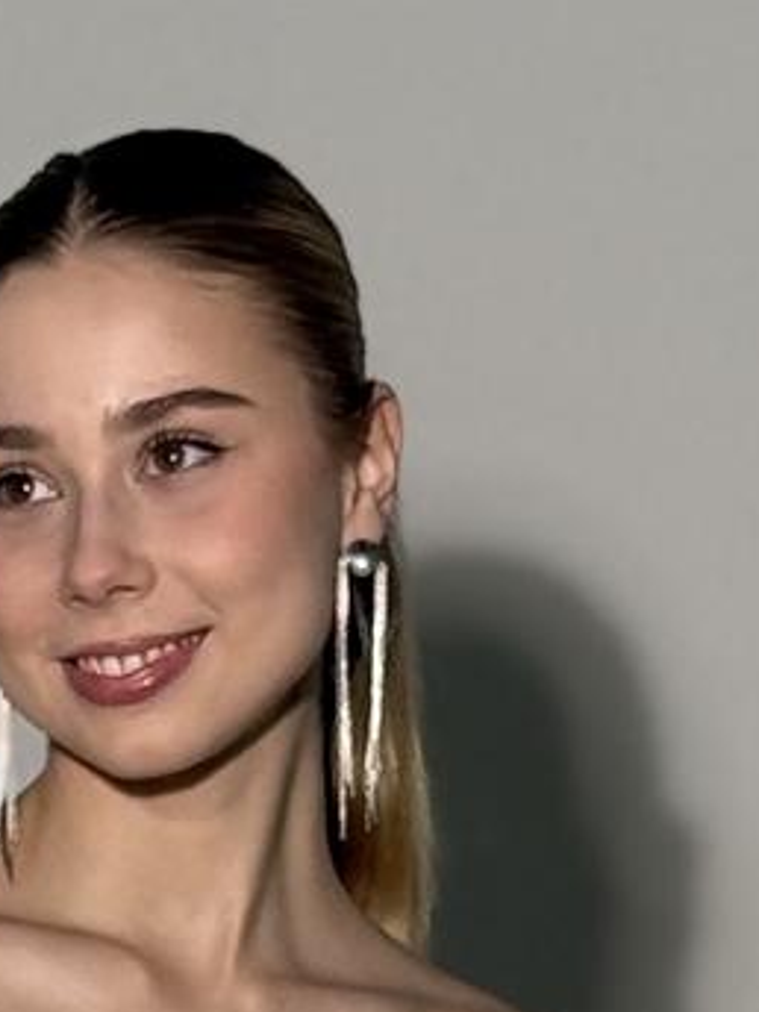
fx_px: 8157
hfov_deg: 5.3
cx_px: 91
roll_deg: -0.9
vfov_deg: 6.7
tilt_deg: -7.0
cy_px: 2468
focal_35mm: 279
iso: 50
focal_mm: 6.76
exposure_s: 1/132
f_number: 1.78
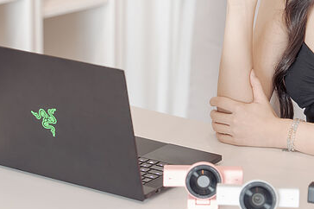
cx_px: 230
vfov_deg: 9.7
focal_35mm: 140
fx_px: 1220
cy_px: 25
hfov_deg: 14.6
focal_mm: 58
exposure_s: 1/60
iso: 1000
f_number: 2.8
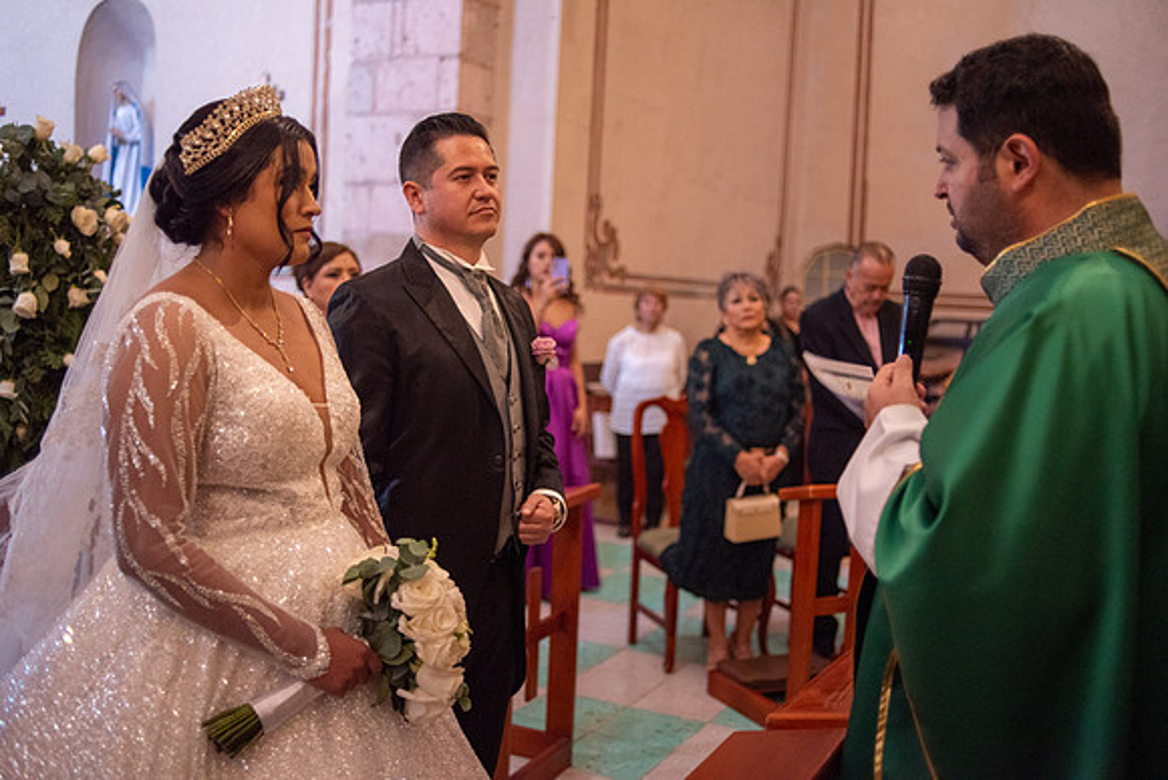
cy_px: 390
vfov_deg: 37.9
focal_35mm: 35
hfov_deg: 54.4
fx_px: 1136
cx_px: 584
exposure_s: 1/320
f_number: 2
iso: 1600
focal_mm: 35
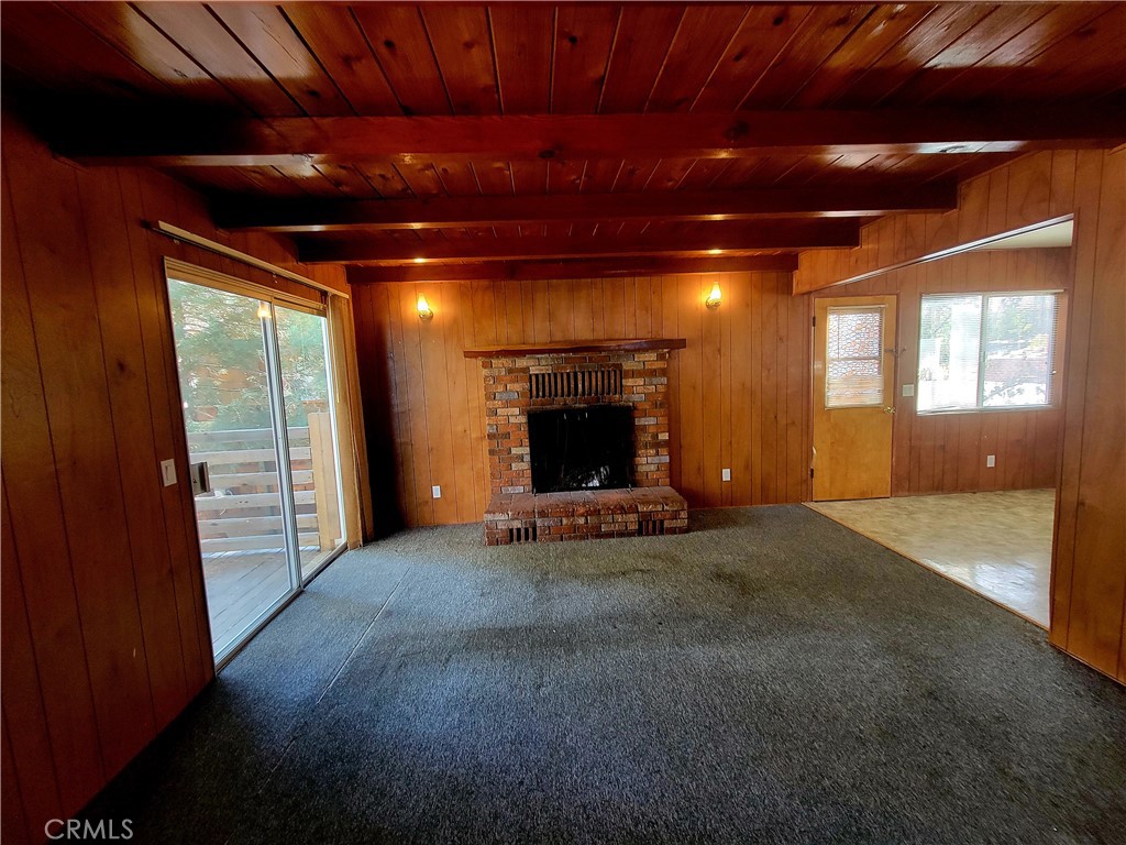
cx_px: 563
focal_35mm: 13
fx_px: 423
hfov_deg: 106.2
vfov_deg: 89.9
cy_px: 422
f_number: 2.2
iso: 320
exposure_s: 1/40
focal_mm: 2.2
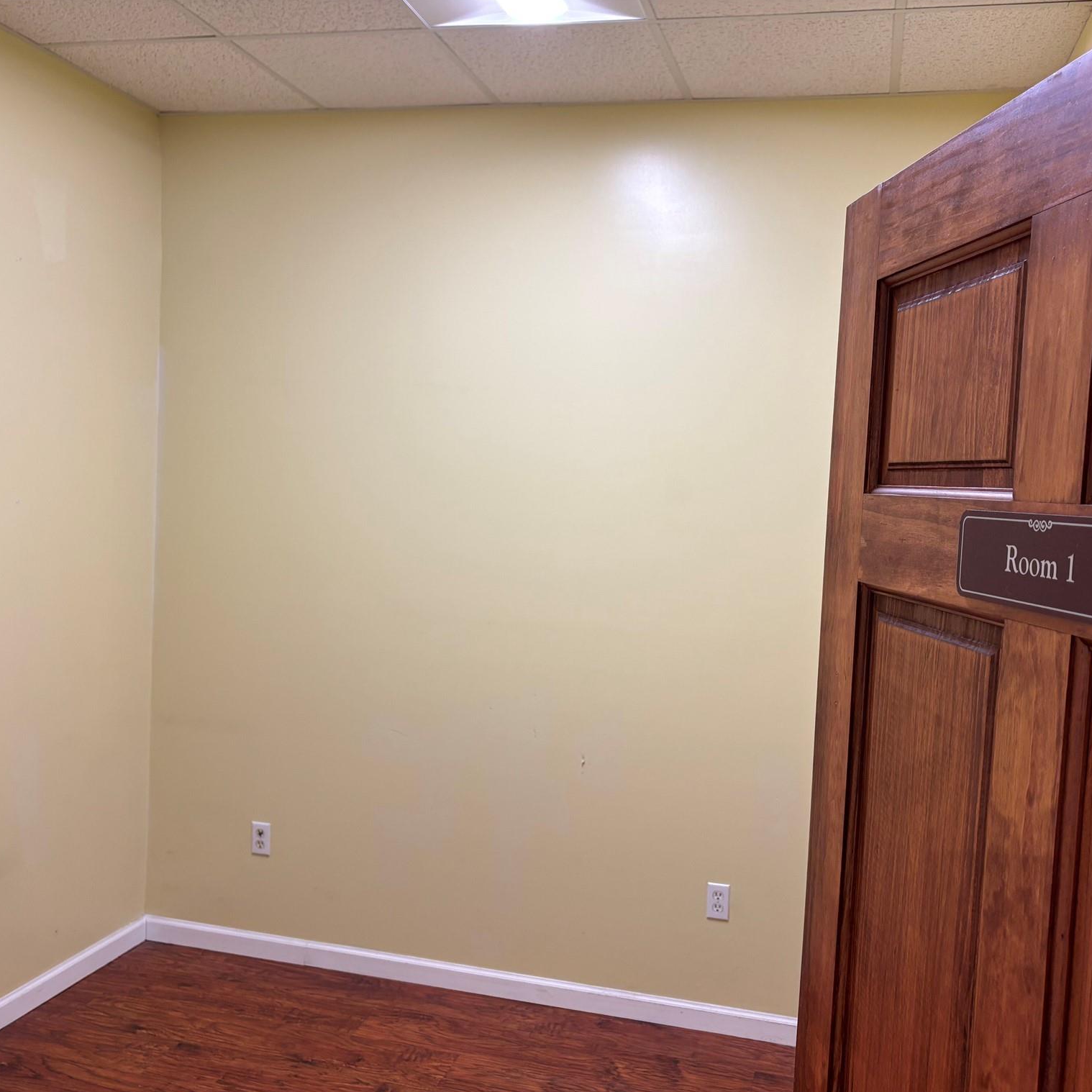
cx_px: 592
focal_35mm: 31
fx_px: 1106
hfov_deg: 52.5
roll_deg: -3.8
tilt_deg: -5.1
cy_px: 550
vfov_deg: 52.5
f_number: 1.6
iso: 100
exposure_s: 1/120
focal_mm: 5.96
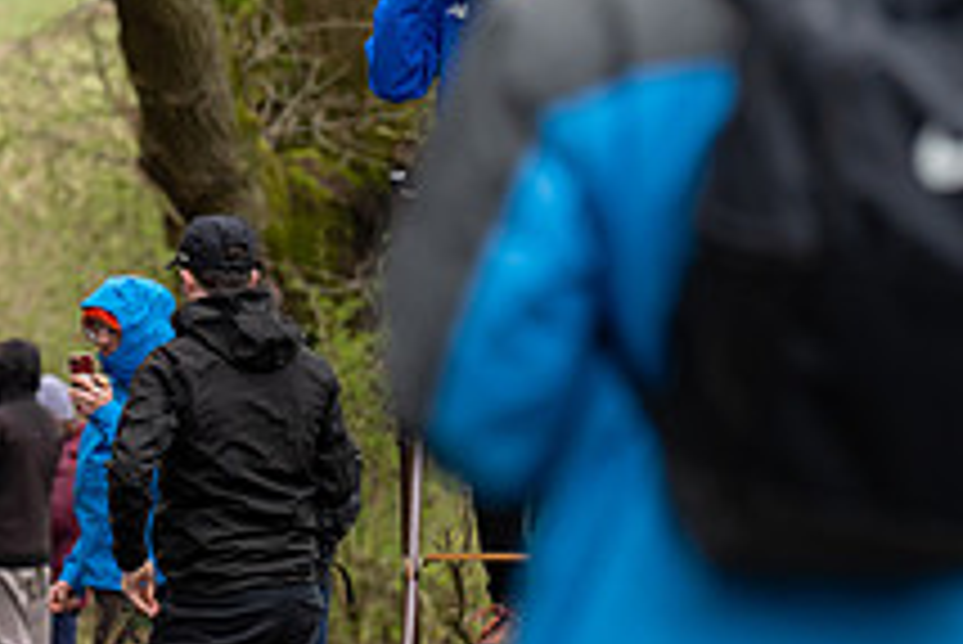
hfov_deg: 4.8
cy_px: 489
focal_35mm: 430
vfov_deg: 3.2
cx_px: -212
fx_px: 11510
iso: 640
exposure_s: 1/1000
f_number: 3.5
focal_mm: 159
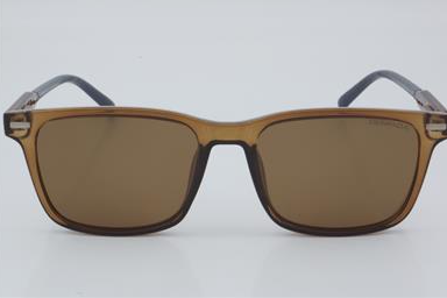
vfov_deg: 17.5
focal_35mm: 78
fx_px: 968
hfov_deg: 26.0
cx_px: 226
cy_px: 144
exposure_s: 1/3
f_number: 32
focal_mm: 50
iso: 100
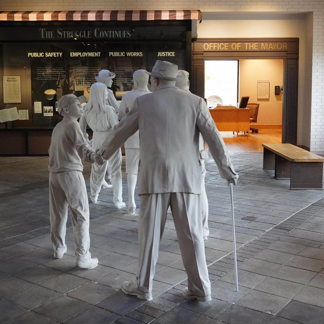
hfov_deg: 46.0
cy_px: 162
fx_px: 381
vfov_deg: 46.0
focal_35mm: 36
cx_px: 150
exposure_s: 1/100
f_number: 7.1
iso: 8000
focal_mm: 28
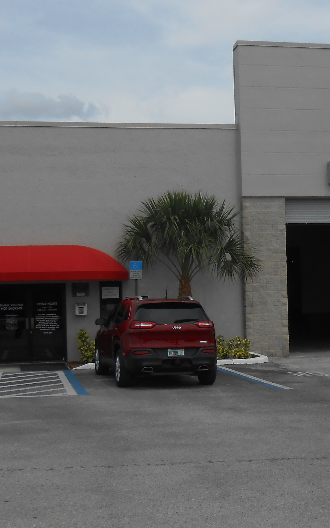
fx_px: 748
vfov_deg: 38.8
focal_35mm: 52
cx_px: 184
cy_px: 290
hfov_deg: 24.9
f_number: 3.5
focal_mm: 4.6
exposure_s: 1/1500
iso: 80
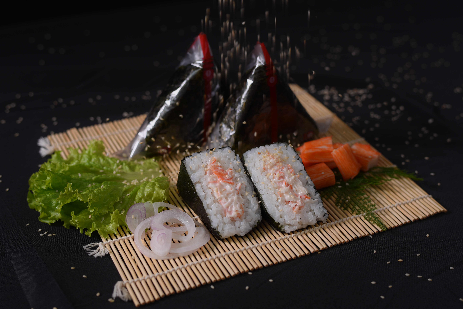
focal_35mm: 58
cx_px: 232
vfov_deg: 23.4
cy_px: 154
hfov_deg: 34.5
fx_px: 746
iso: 125
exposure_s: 1/160
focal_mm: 58
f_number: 5
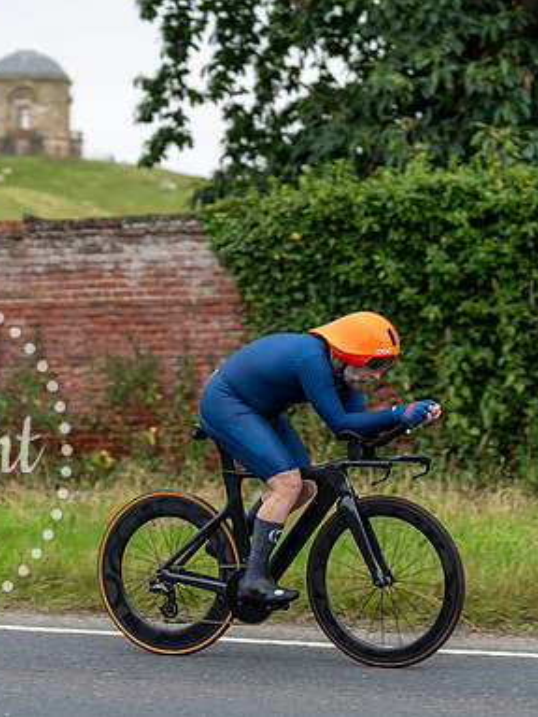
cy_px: 358
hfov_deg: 12.1
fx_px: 2528
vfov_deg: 16.1
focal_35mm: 122
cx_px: 187
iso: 1000
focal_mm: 84
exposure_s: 1/800
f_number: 2.8
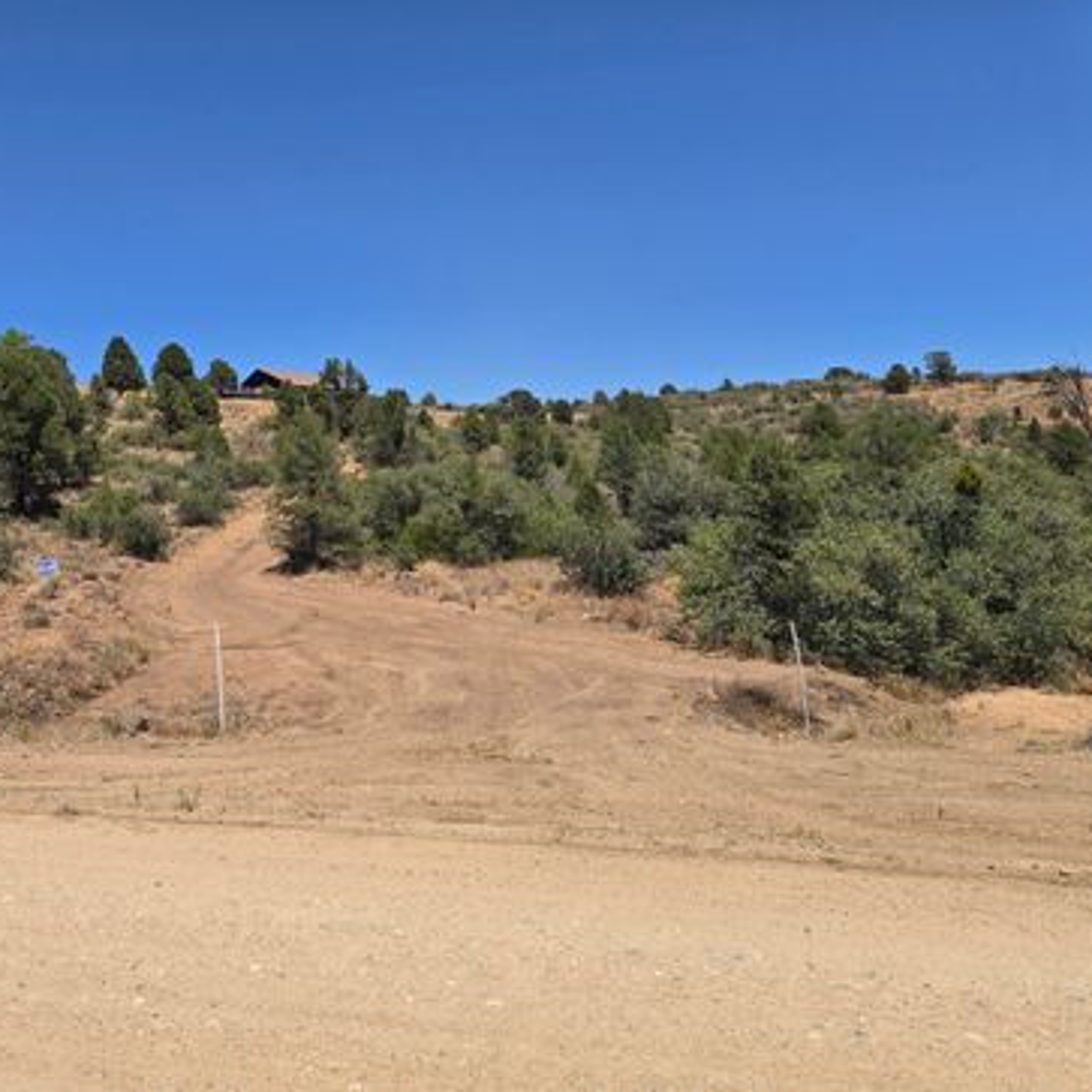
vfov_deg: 57.3
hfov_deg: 56.5
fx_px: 999
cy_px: 534
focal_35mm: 28
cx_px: 397
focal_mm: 6.3
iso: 12
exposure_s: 1/1117
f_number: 1.7
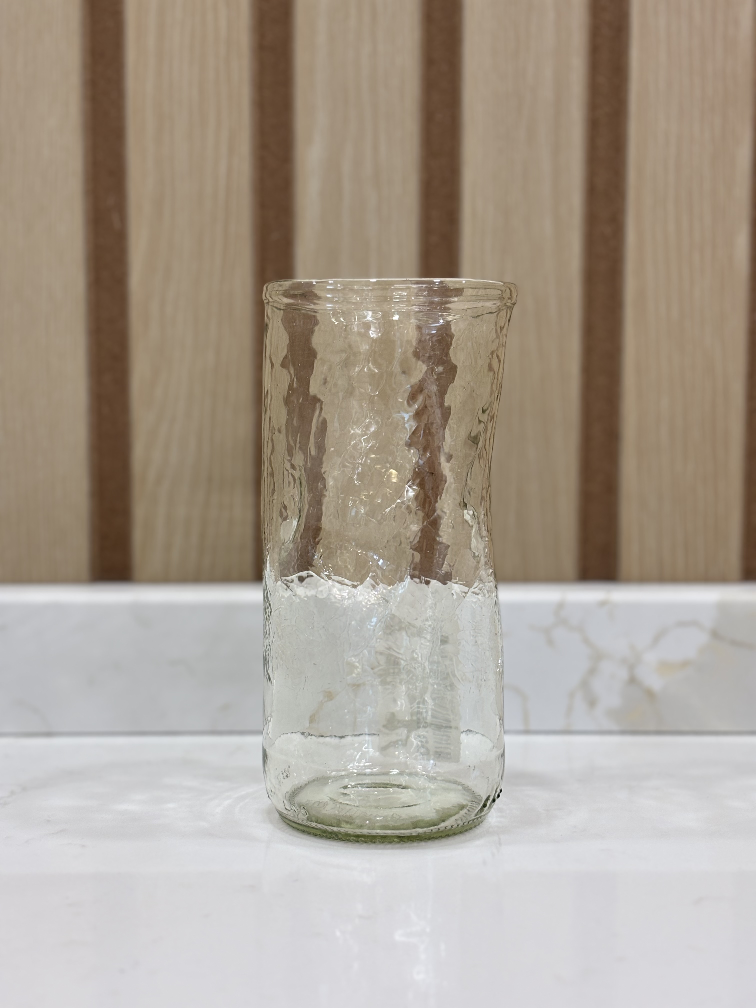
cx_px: 378
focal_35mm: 52
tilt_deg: -5.6
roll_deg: -0.5
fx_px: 1514
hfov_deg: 28.0
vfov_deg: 36.8
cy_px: 504
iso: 50
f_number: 1.6
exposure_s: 1/120
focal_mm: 5.96
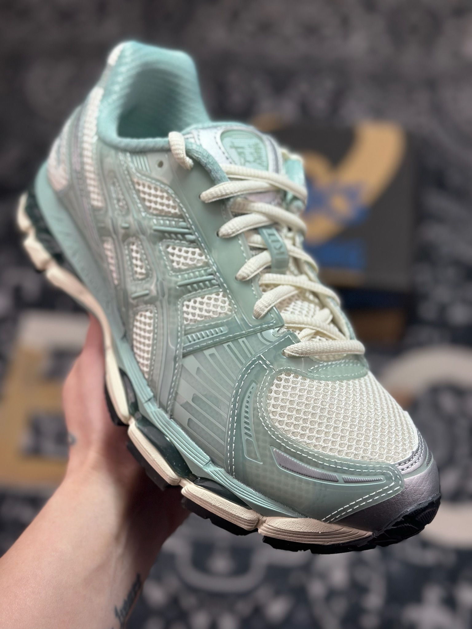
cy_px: 314
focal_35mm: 48
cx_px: 236
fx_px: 873
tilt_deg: -55.9
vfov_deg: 39.7
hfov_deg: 30.3
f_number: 1.78
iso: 80
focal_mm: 6.86
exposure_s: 1/1289
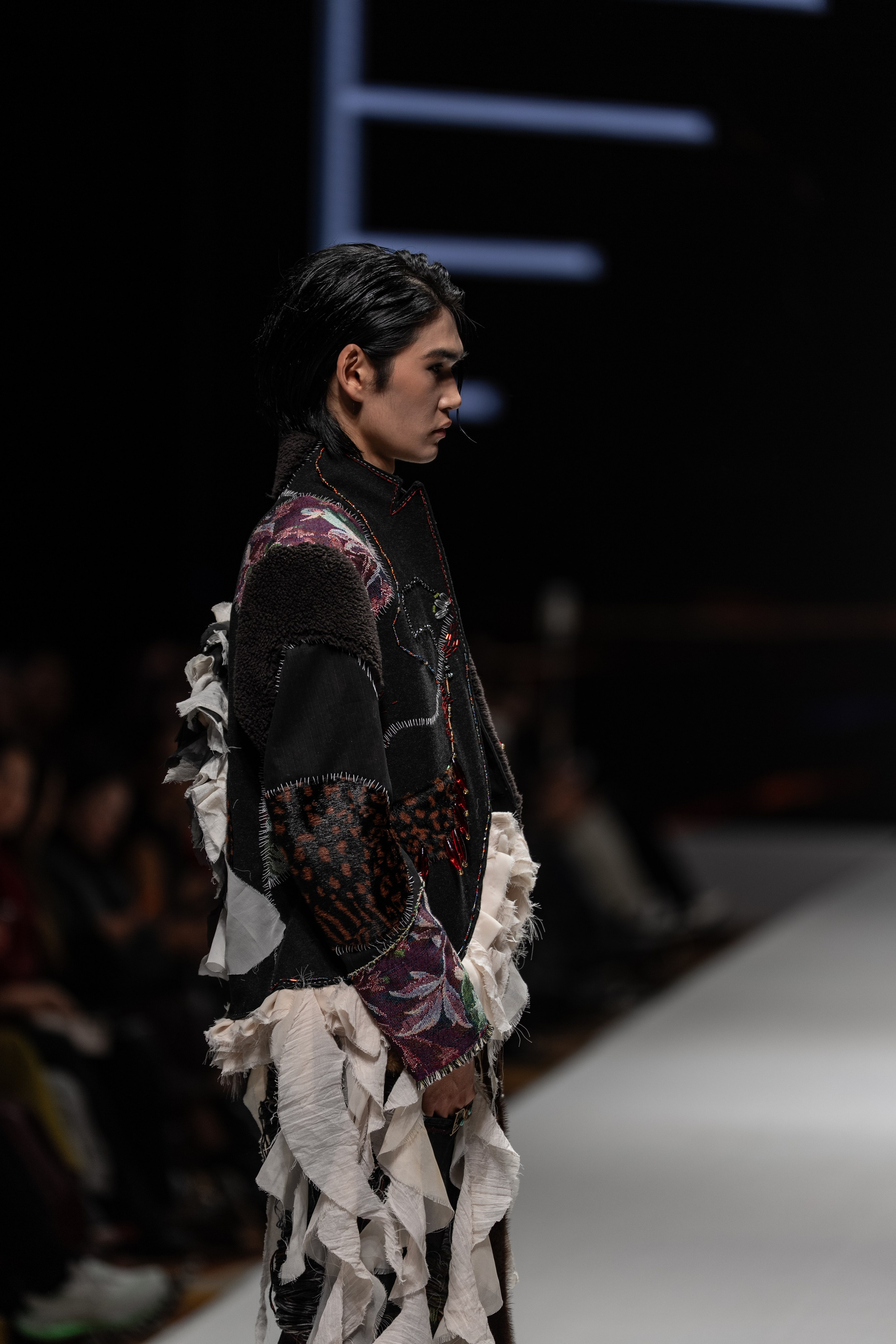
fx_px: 7466
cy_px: 672
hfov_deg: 6.9
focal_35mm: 200
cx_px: 448
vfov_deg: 10.3
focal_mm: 200
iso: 200
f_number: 2.8
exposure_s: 1/400
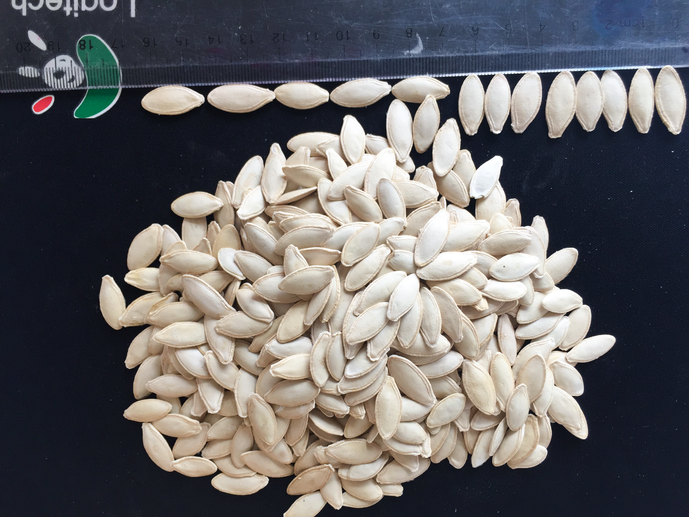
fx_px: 577
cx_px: 344
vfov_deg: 48.2
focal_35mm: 29
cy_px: 258
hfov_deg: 61.7
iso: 50
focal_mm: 4.15
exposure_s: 1/100
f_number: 2.2
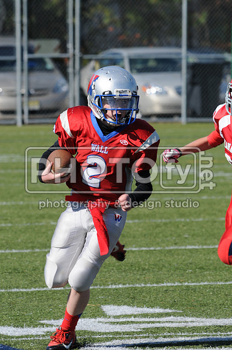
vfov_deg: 4.6
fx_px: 4363
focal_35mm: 450
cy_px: 175
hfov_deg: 3.0
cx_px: 116
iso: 200
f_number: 9
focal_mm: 300
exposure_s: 1/500
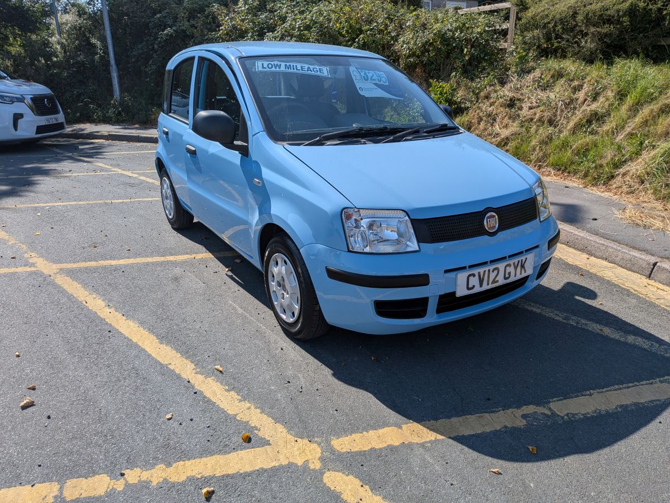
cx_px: 335
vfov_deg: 56.8
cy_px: 252
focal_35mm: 24
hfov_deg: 71.6
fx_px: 465
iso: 28
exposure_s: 1/10000
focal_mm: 4.53
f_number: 1.7
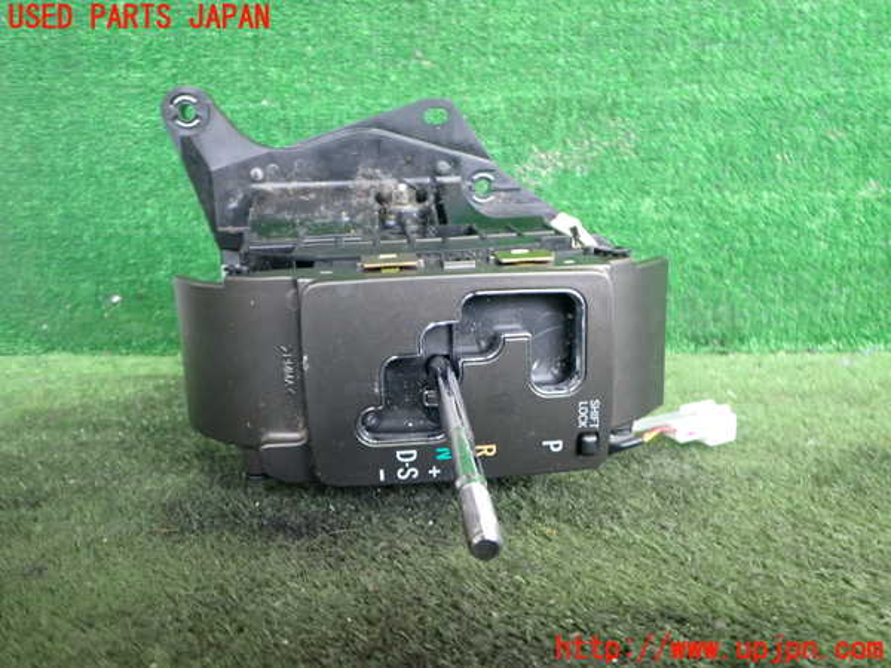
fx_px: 772
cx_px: 446
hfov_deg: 60.0
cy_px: 334
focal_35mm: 30
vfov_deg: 46.8
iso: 320
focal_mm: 5.4
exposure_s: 1/30
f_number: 2.3
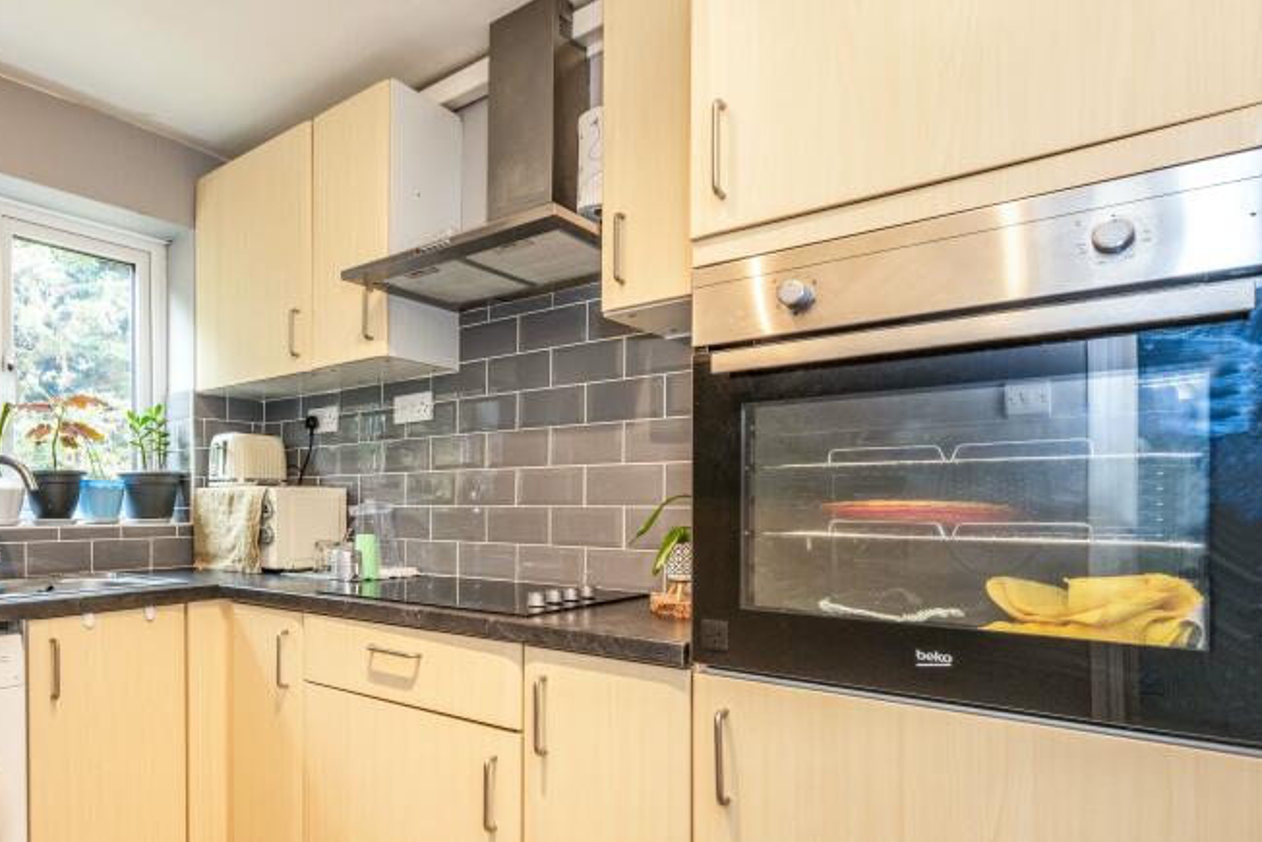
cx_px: 358
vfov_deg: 56.8
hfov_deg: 74.4
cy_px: 506
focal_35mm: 22
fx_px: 771
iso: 400
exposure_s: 1/6
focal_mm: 14
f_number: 11
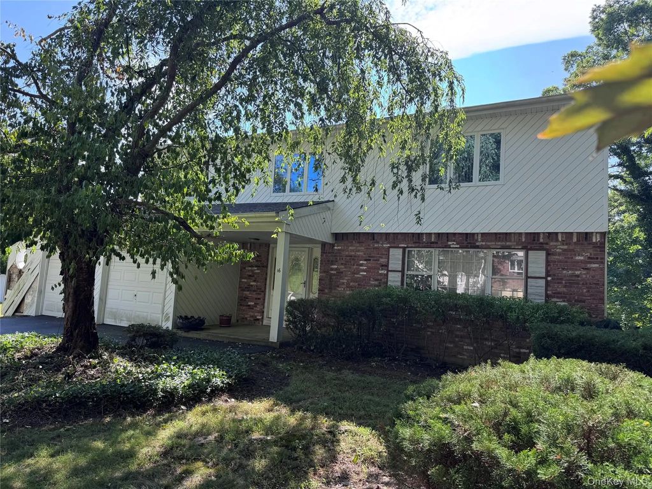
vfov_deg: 56.8
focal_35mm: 24
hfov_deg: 71.6
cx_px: 326
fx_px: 452
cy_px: 244
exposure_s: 1/577
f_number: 1.78
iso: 80
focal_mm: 6.76
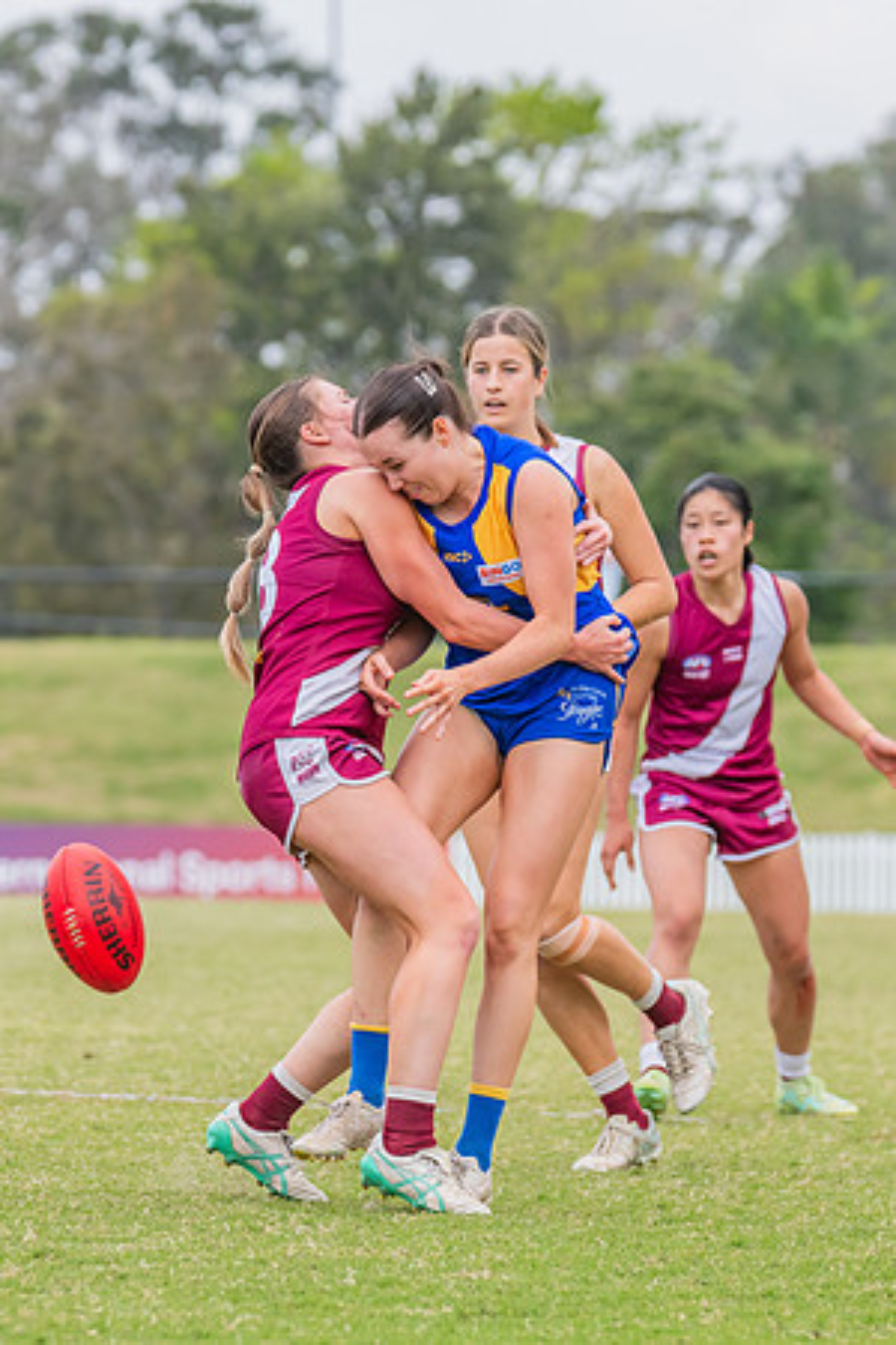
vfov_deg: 5.5
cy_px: 645
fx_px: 13996
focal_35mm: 375
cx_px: 266
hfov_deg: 3.7
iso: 800
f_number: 7.1
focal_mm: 240
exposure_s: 1/1250
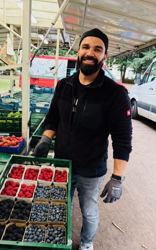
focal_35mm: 28
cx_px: 66
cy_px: 125
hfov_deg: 44.4
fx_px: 190
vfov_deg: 66.5
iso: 125
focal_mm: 5.96
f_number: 1.6
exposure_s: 1/85
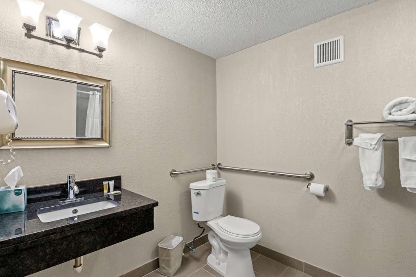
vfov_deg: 70.4
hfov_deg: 93.3
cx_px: 208
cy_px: 138
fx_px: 196
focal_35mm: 17
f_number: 8
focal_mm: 17
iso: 640
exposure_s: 1/20
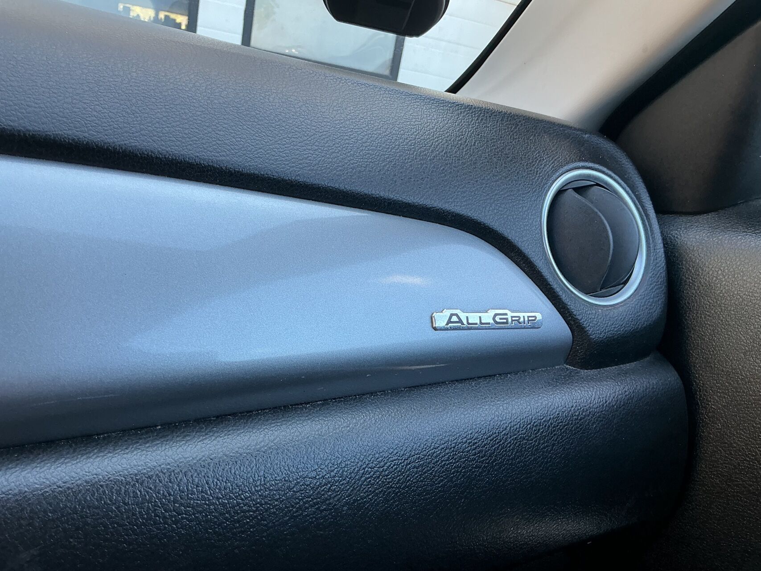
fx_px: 637
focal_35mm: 29
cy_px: 286
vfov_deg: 48.2
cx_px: 380
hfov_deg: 61.7
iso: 40
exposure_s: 1/120
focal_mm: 3
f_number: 1.8
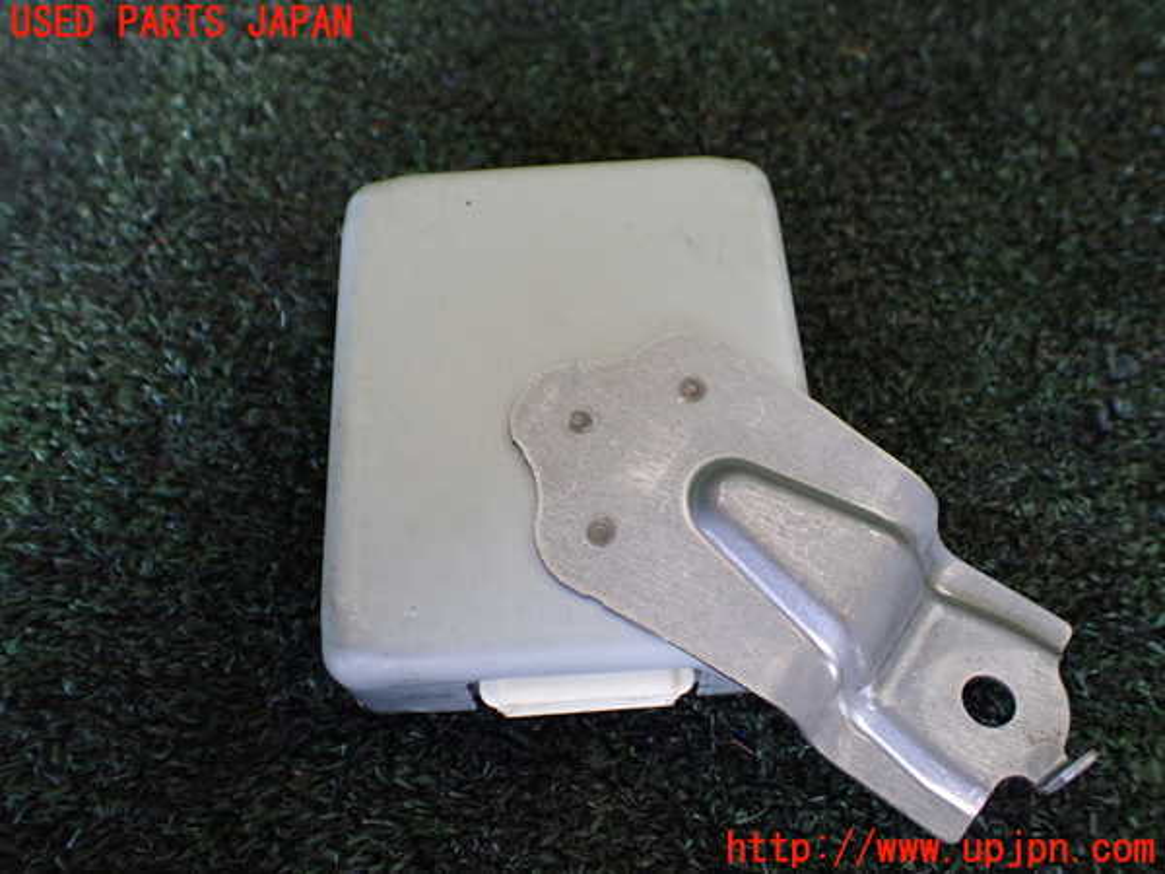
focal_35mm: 30
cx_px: 582
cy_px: 437
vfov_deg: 46.8
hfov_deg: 60.0
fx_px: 1010
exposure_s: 1/125
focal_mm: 5.4
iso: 800
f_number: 2.3
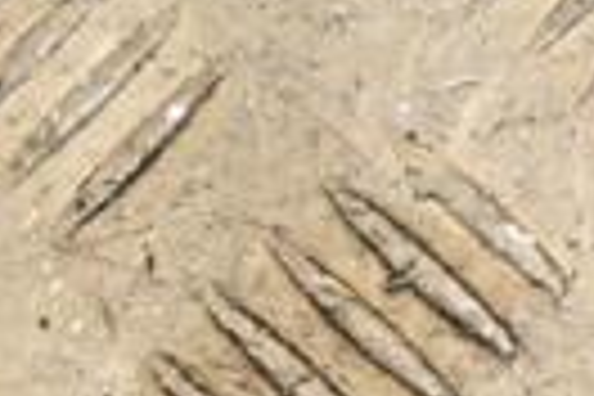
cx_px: 1094
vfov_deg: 4.4
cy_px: -315
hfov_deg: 6.6
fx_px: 5053
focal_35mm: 306
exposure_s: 1/200
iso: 800
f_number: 7.1
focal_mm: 45
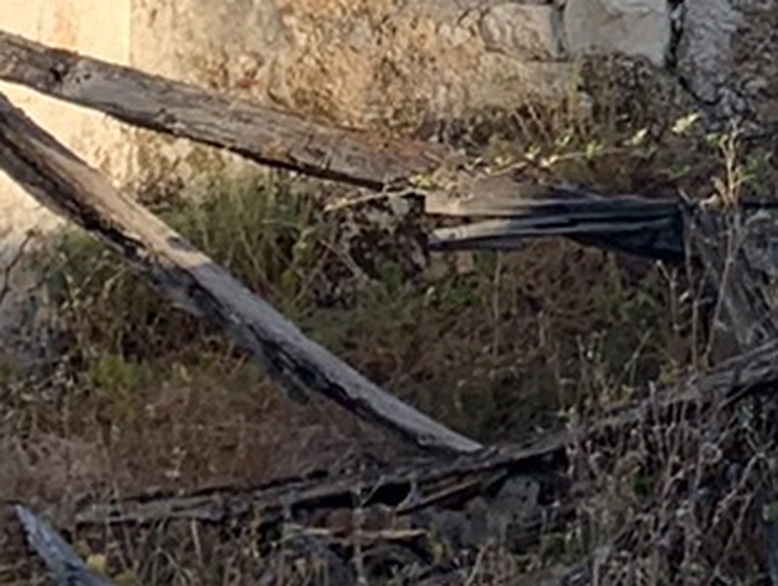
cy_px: -498
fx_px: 3848
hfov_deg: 9.8
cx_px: 2031
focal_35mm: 171
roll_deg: -3.4
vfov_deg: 8.4
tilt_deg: -6.4
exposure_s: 1/1299
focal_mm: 4.25
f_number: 1.8
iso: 25
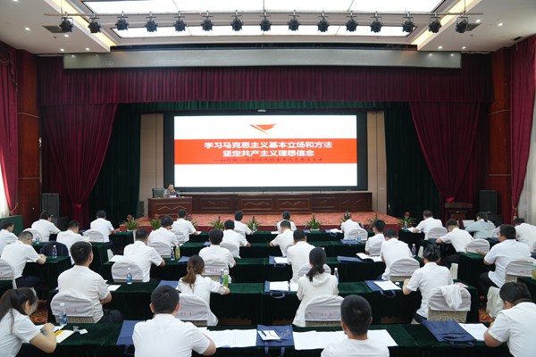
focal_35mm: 24
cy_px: 178
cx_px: 268
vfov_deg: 53.1
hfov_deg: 73.7
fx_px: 357
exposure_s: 1/125
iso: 1600
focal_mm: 24
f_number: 4
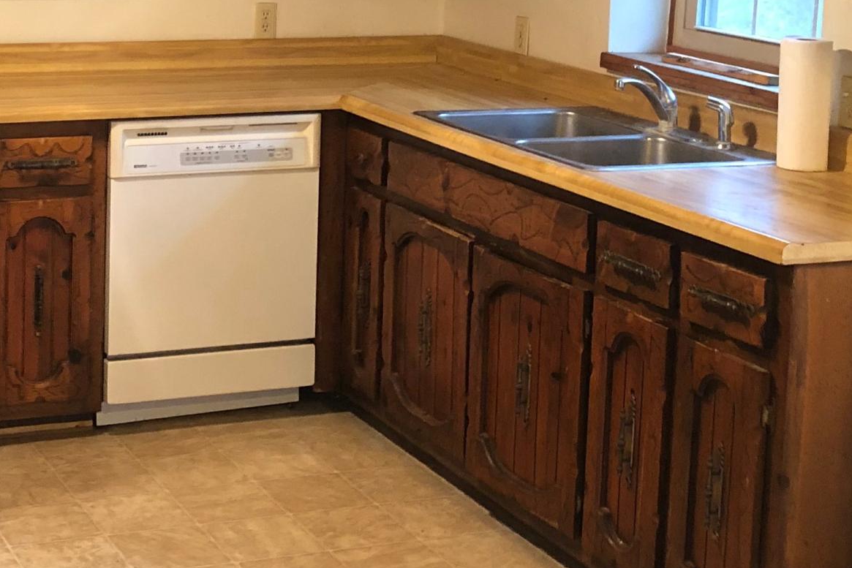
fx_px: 1775
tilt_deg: -5.4
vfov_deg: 17.8
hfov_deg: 26.4
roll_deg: -0.9
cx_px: 160
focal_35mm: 75
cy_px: 25
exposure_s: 1/7
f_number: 1.8
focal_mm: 4
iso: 100
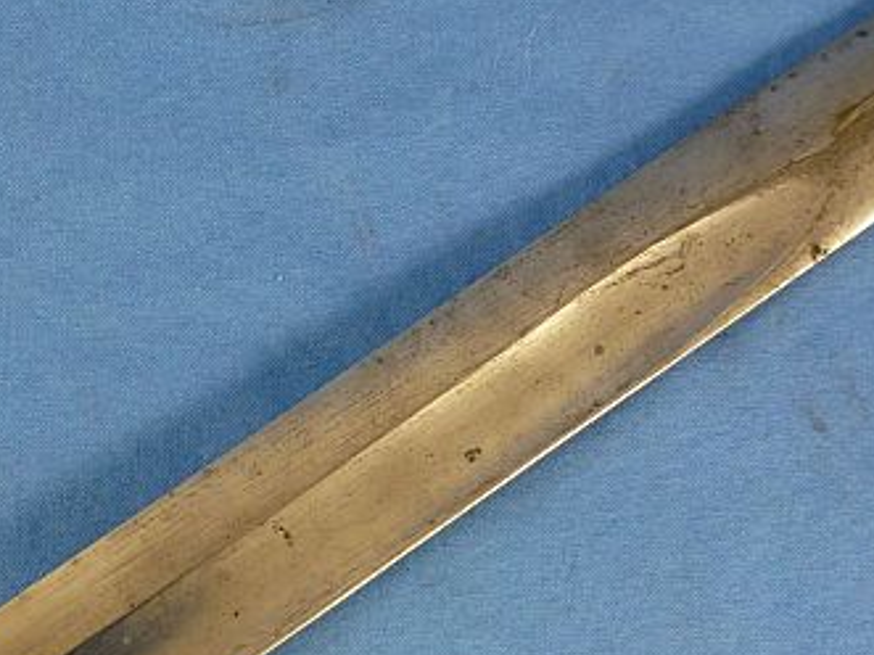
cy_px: 592
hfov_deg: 22.4
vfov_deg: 16.7
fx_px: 2196
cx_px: 306
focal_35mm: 87
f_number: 3.7
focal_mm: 6.4
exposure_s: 1/60
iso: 200
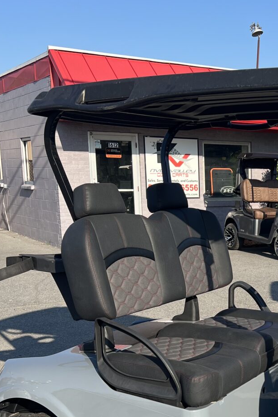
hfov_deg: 23.2
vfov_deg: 34.8
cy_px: 315
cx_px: 276
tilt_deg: -13.8
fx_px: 649
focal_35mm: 56
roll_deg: -0.6
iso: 50
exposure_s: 1/2762
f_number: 1.5
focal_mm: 5.7
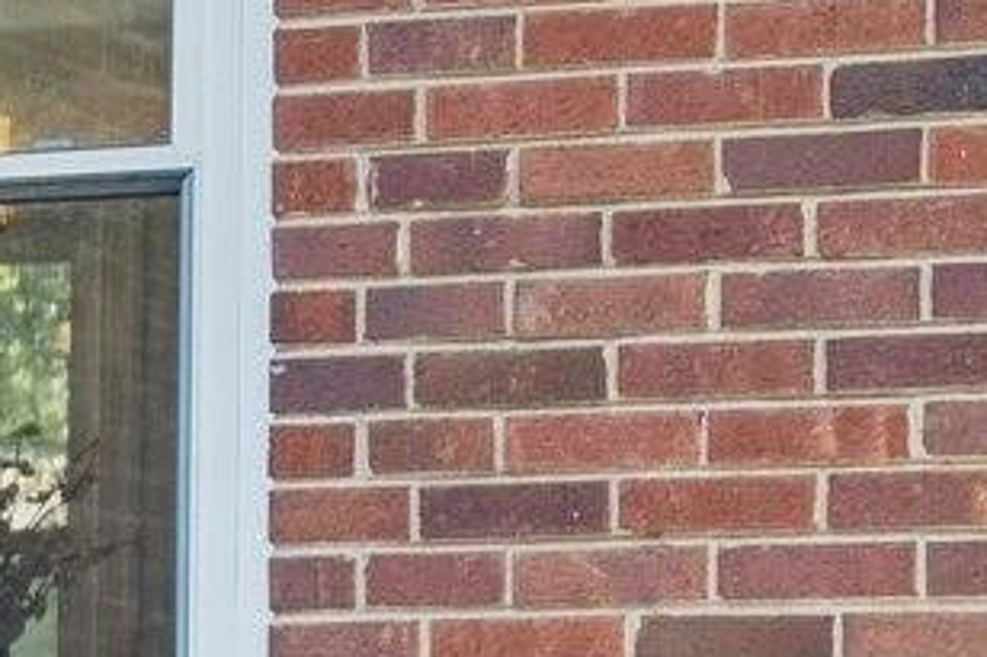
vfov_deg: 4.6
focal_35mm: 299
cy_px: 1053
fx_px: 8193
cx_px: -1695
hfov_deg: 6.4
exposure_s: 1/160
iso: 400
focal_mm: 45
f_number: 4.5
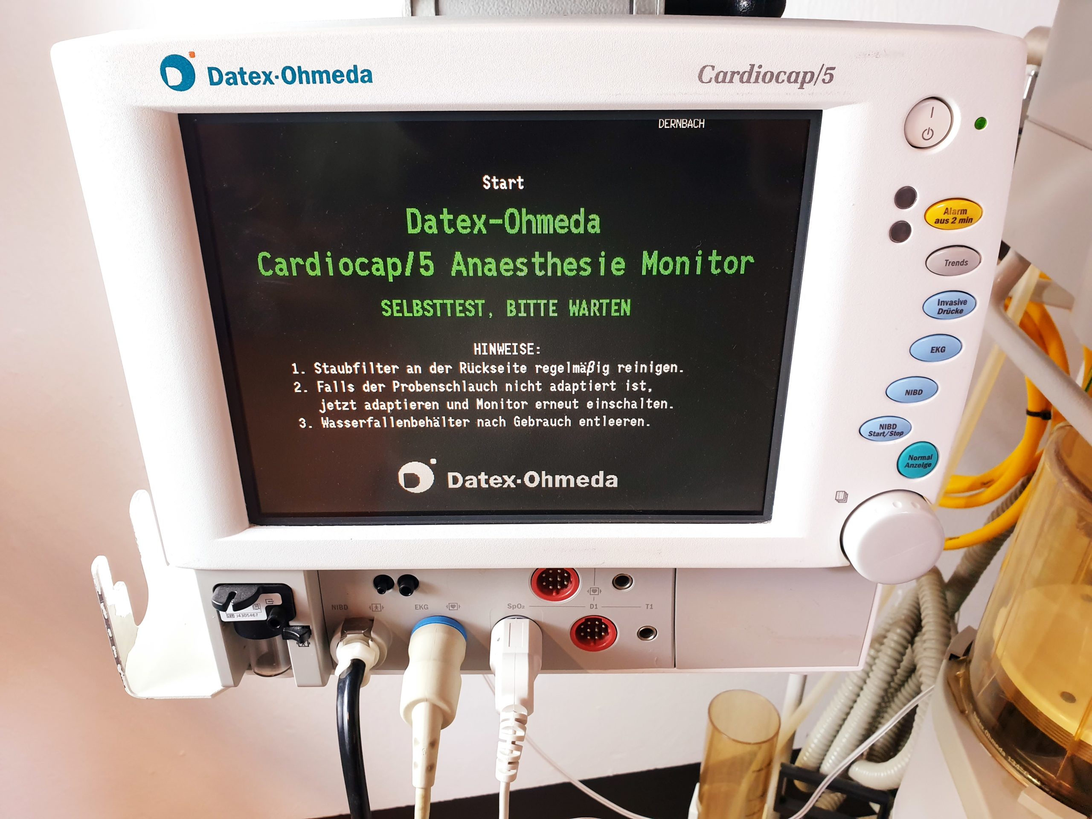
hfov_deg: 67.3
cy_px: 410
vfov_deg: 53.1
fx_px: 820
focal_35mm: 26
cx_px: 546
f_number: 2.4
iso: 160
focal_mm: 4.3
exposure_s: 1/50
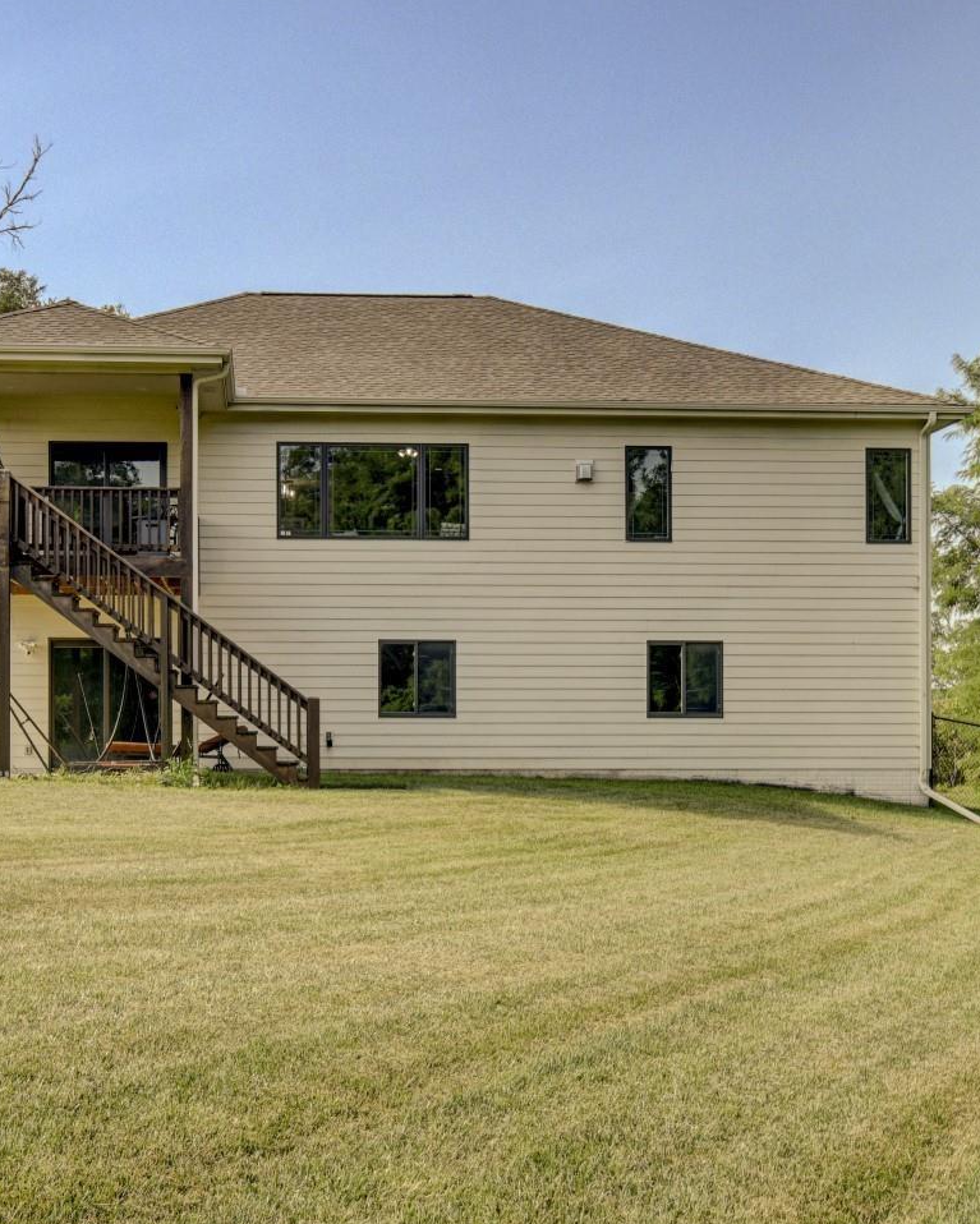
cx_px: 422
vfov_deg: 39.5
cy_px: 609
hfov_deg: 32.1
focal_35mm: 47
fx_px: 1703
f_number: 8
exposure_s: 1/400
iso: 400
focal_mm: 20
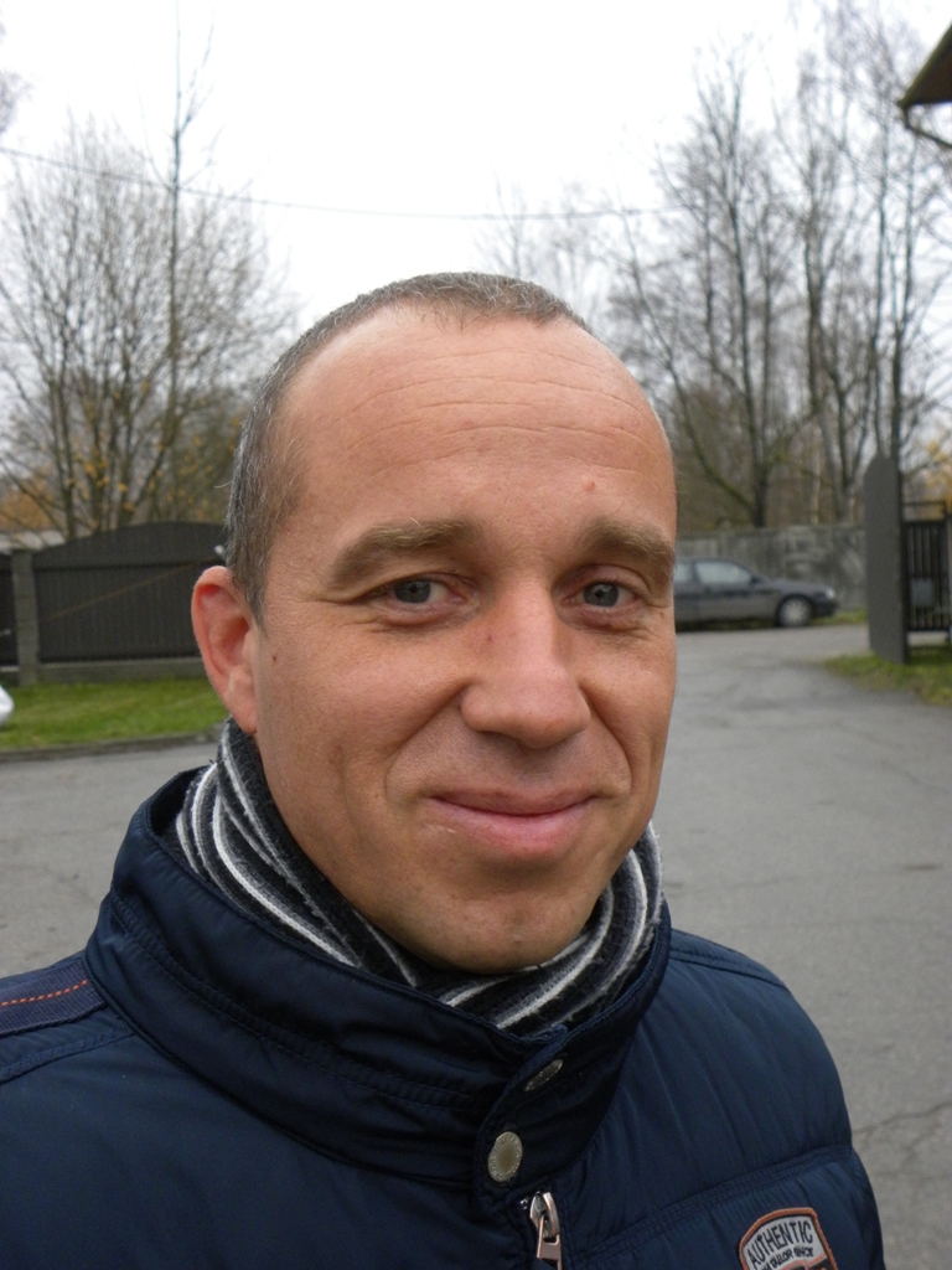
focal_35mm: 52
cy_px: 635
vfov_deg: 36.8
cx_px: 476
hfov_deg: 28.0
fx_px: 1907
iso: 254
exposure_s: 1/67.2
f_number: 3.5
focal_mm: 9.2
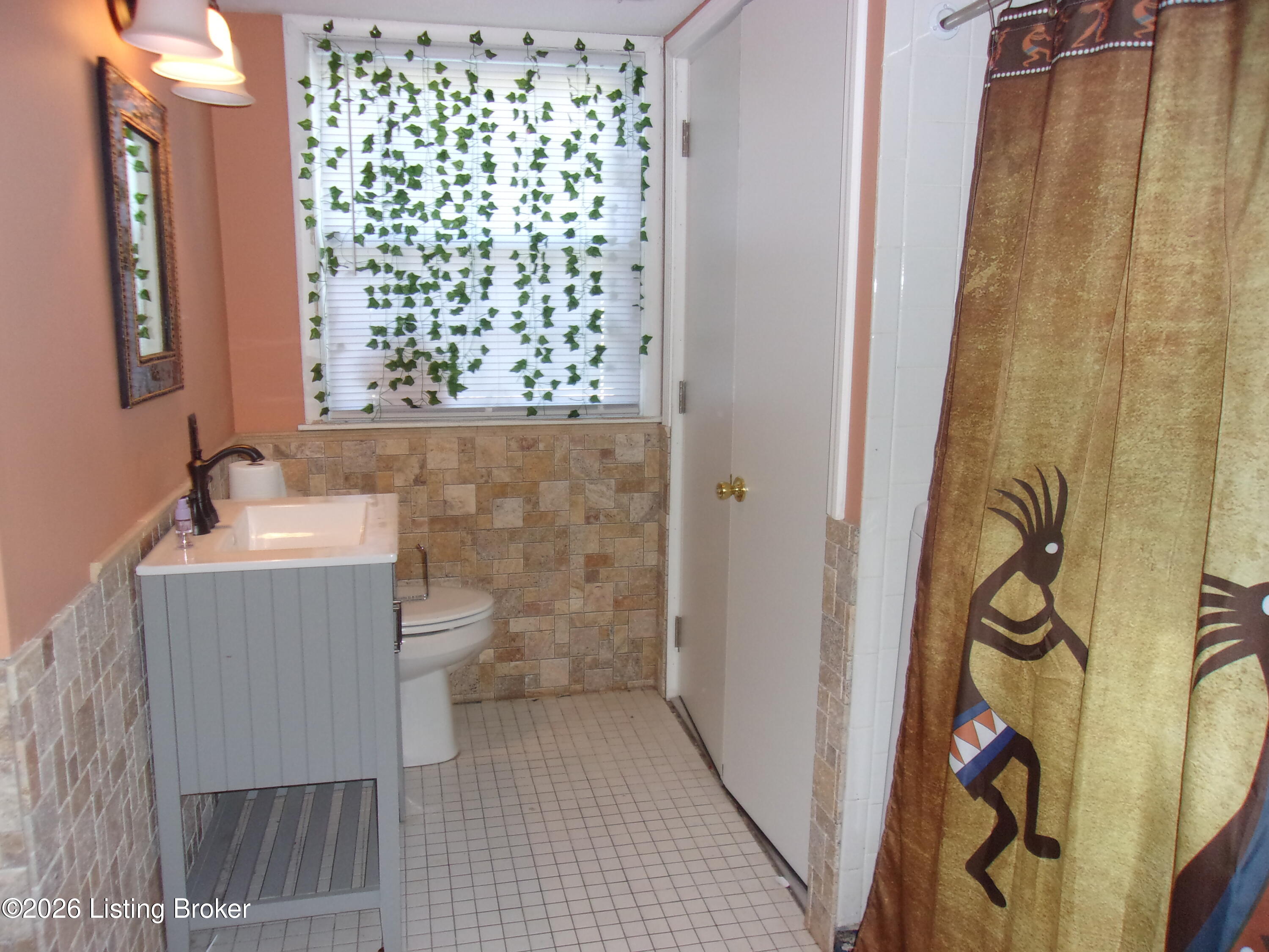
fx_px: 990
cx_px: 634
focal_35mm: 27
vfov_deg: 51.4
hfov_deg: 65.3
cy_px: 476
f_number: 3
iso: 200
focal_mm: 4.9
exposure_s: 1/34
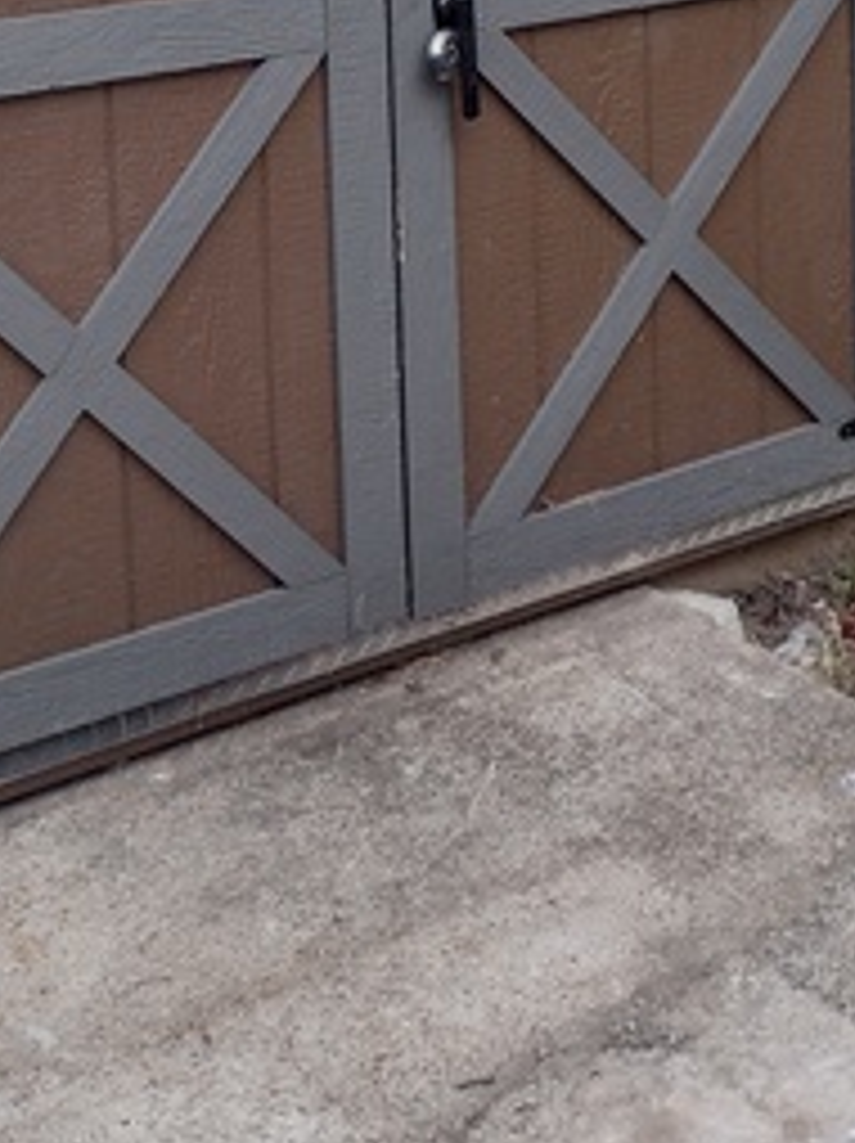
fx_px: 2342
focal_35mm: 71
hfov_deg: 20.6
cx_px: 616
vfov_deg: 25.3
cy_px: -137
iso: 100
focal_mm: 4.71
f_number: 1.7
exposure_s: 1/600
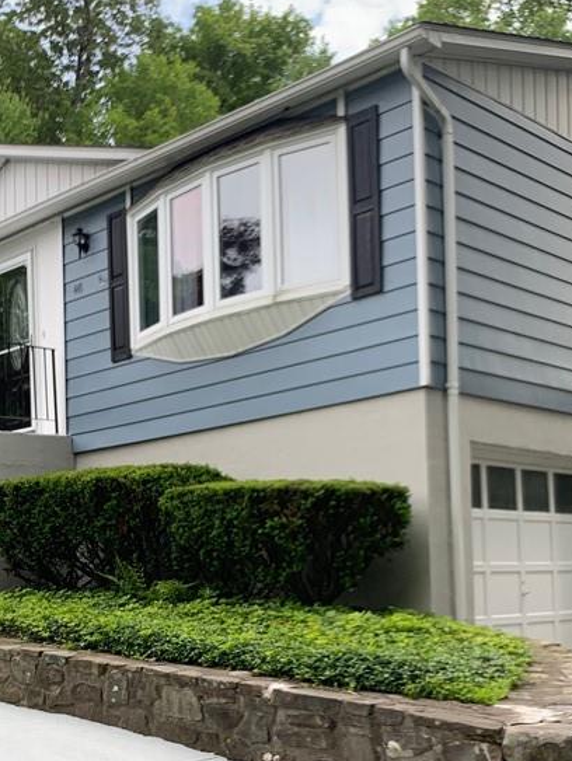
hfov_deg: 29.4
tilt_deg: +1.1
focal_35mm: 49
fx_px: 1078
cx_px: 178
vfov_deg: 37.7
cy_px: 593
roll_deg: +1.5
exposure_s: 1/389
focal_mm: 4.25
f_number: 1.8
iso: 25
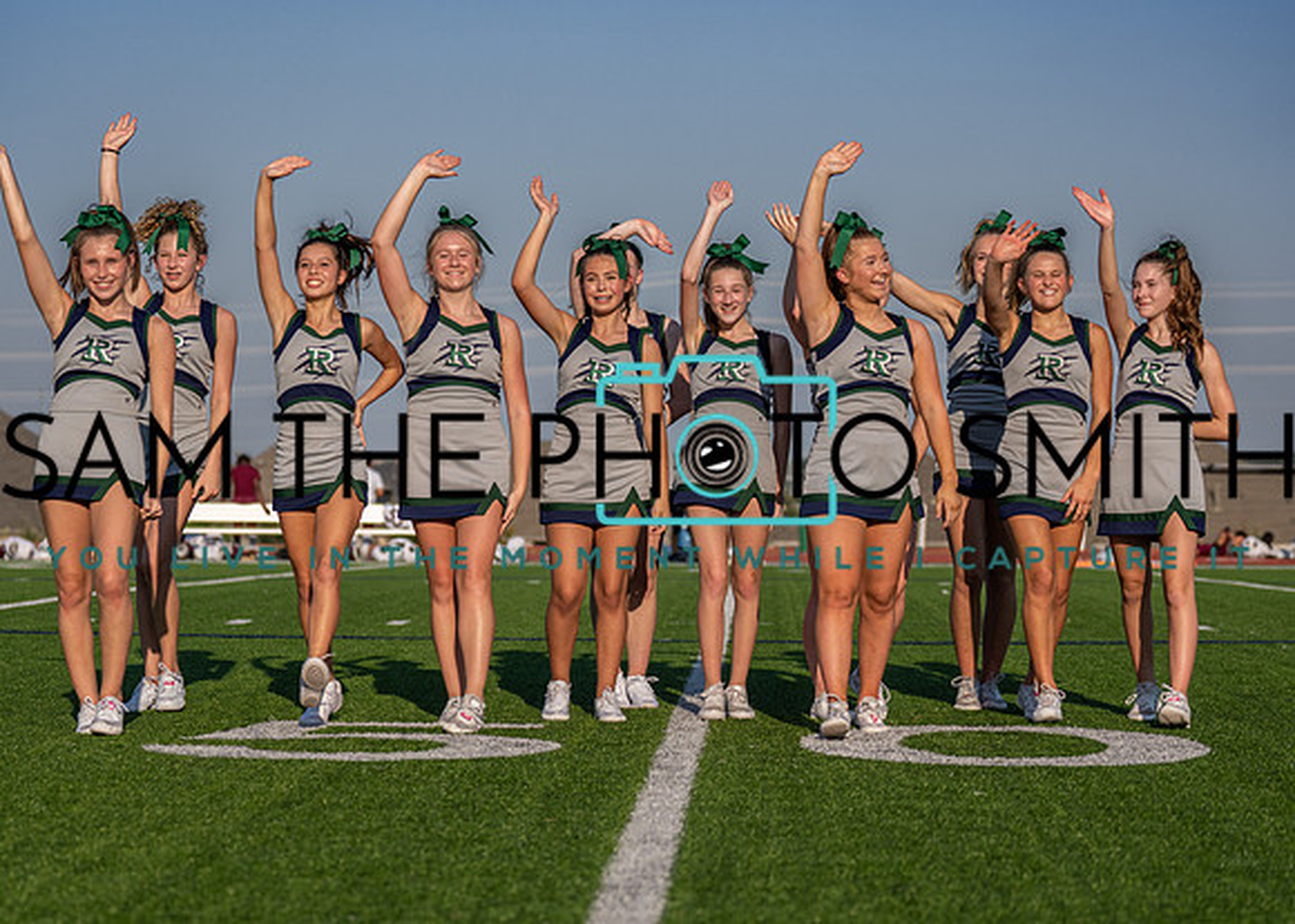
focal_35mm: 104
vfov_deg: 13.8
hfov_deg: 19.2
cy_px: 428
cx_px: 667
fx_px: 3833
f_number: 2.8
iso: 100
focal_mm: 70
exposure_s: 1/5000
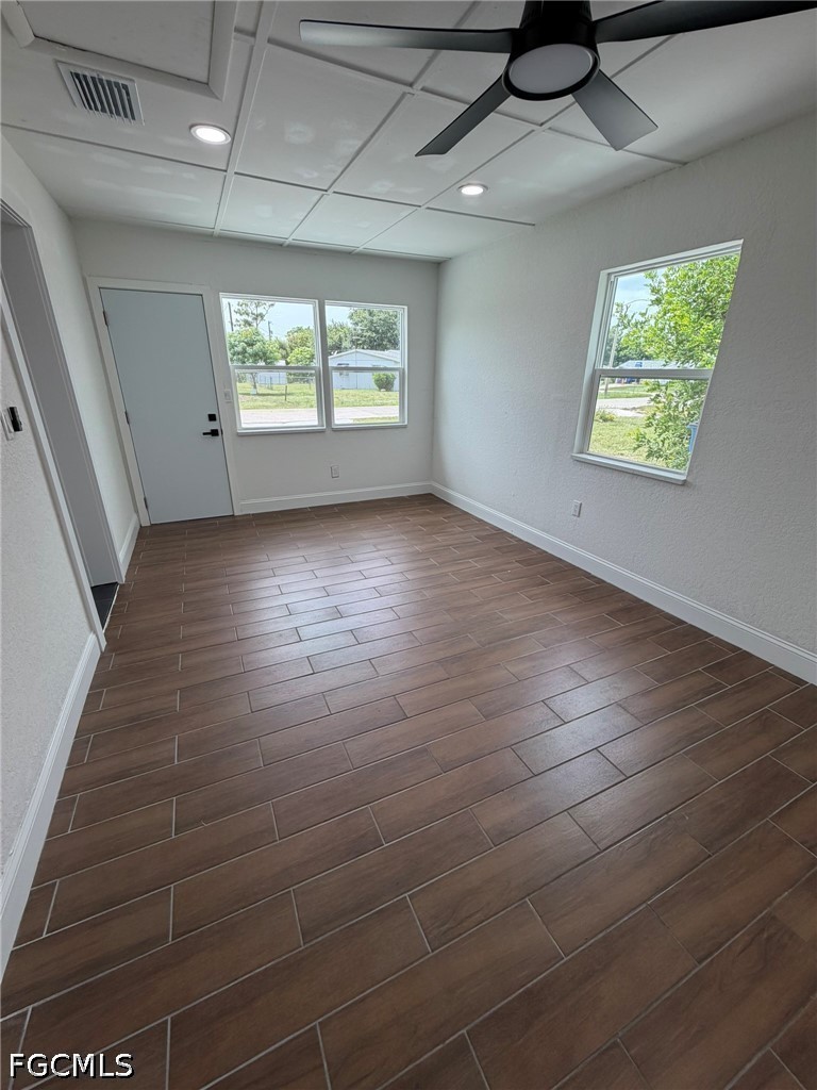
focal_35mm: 14
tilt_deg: -21.3
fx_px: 441
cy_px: 545
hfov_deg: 85.7
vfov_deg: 102.1
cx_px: 408
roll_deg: -0.7
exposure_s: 1/121
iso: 50
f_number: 2.2
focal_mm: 2.22
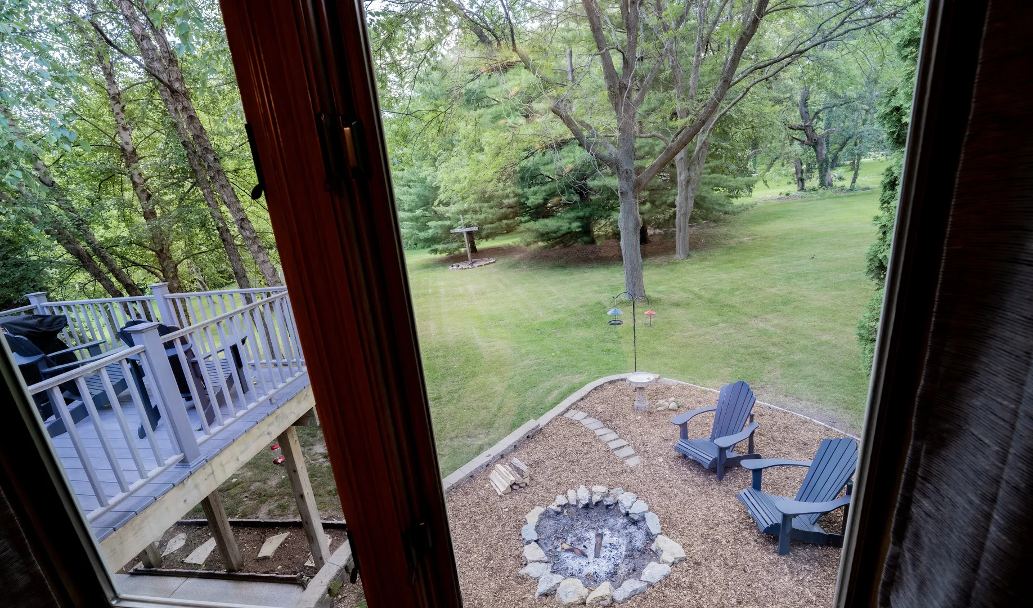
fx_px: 418
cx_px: 518
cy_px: 321
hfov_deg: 102.0
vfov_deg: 71.9
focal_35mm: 15
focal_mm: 14
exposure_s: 1/20
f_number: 8
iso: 320
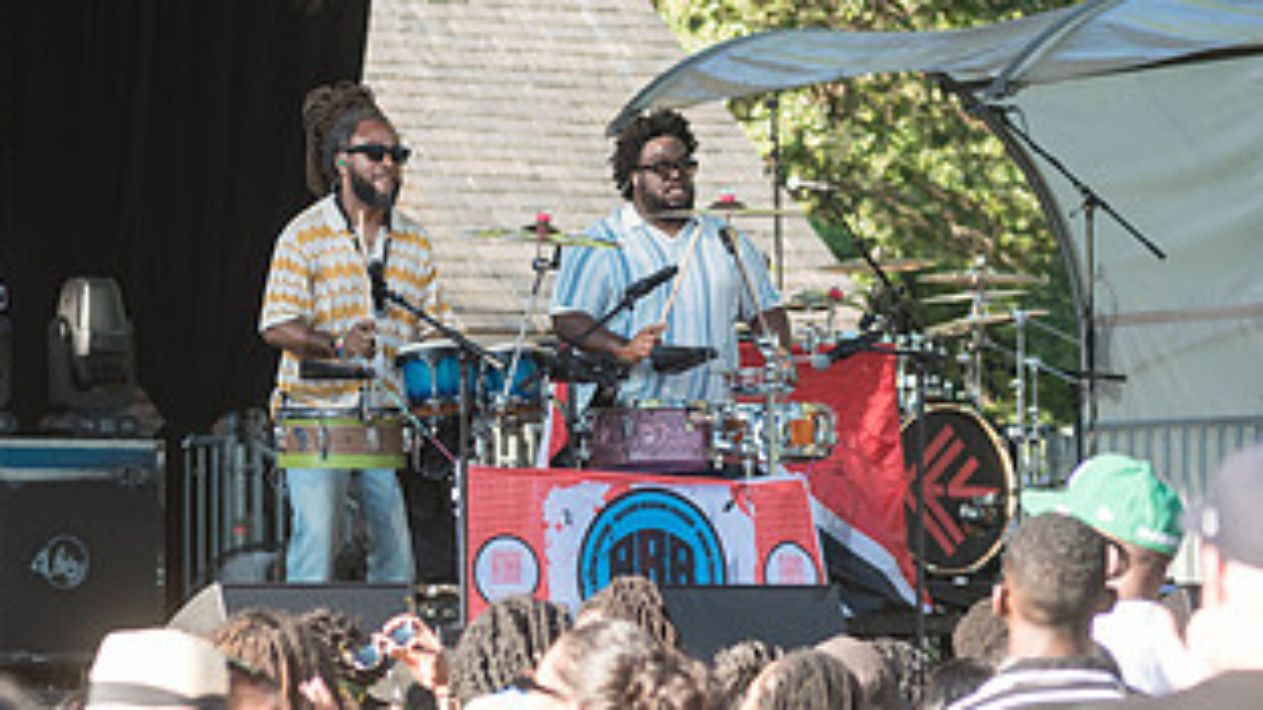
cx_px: 315
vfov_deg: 5.2
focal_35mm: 233
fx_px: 7802
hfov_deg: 9.2
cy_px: 333
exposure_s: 1/400
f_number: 4
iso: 400
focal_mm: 120
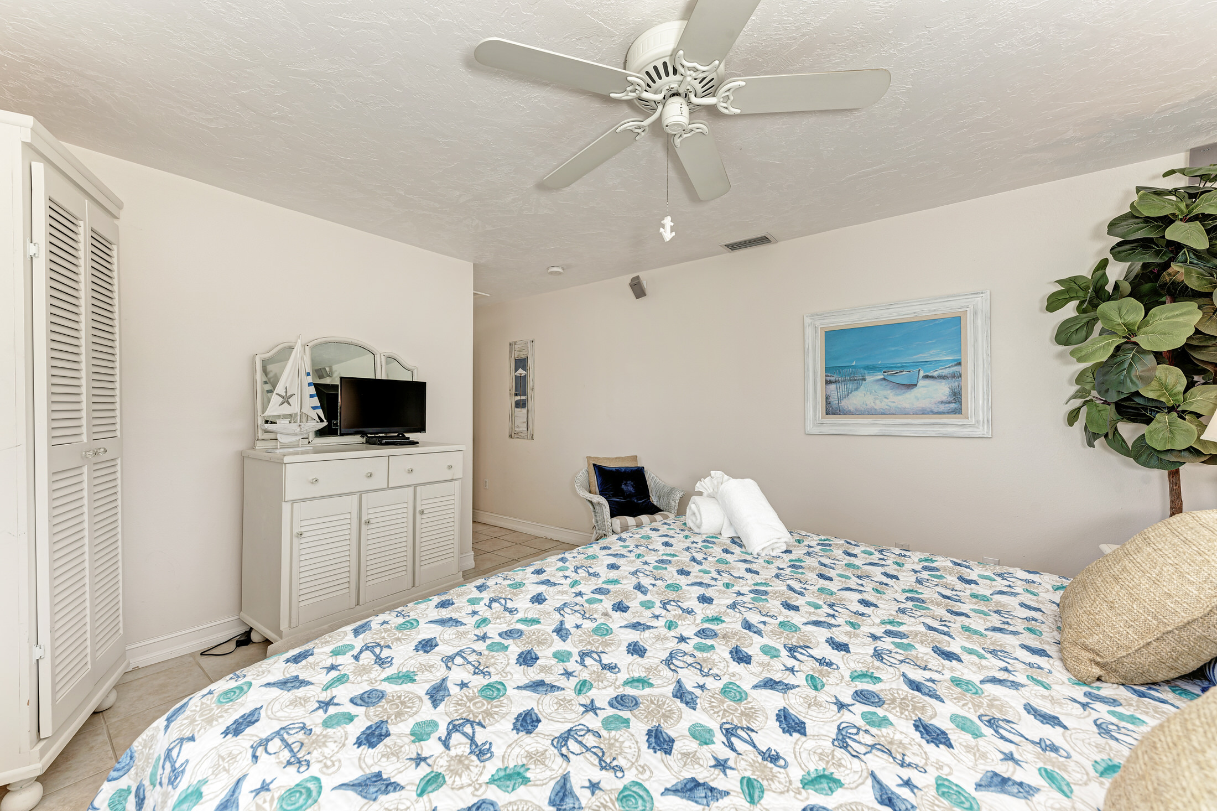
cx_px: 608
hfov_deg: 104.3
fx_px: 473
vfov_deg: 81.2
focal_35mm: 14
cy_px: 406
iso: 100
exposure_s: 1/25
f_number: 7.1
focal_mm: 14
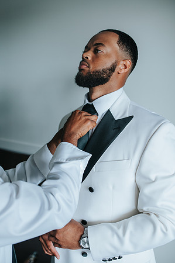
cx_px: 88
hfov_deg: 37.8
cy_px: 132
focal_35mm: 35
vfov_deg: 54.5
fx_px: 256
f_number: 2.8
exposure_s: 1/250
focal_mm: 35
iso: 500
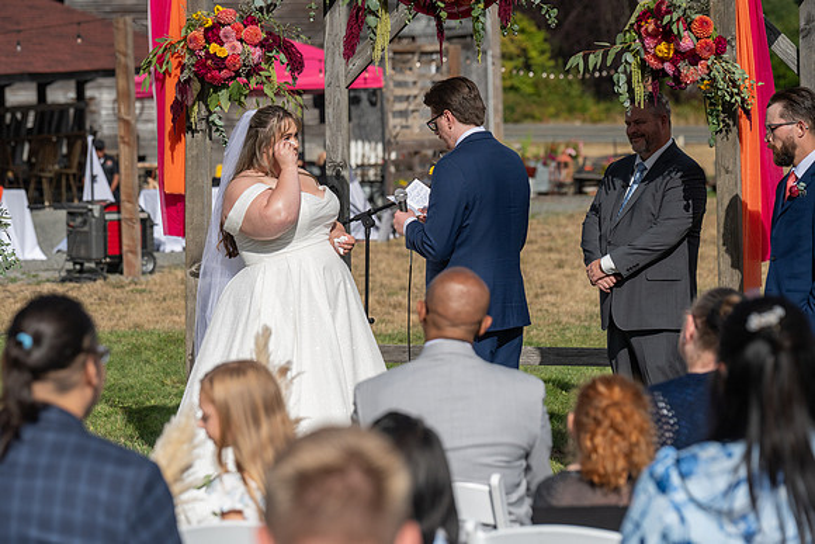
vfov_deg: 10.1
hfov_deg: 15.1
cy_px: 259
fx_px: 3064
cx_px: 352
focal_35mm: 135
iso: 400
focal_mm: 119
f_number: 4.5
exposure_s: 1/8000
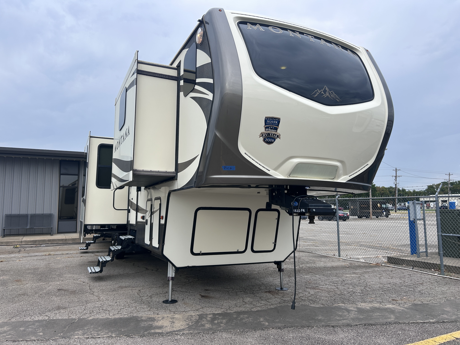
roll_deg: +1.0
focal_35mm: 26
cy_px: 172
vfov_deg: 53.1
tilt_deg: +6.4
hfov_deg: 67.3
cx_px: 230
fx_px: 346
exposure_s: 1/1377
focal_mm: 5.7
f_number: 1.5
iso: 50
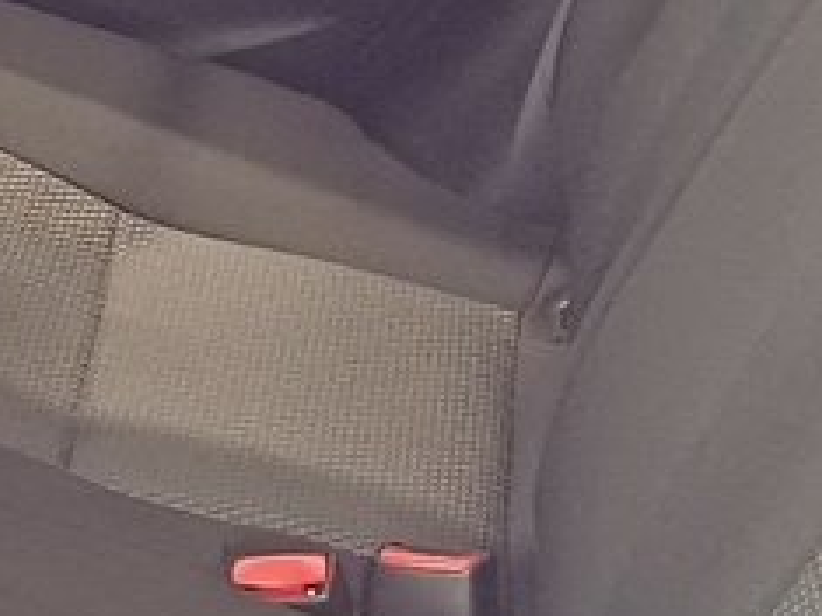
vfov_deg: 8.7
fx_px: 4035
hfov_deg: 11.2
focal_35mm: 170
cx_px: -371
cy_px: 21
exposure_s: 1/25
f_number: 1.8
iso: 640
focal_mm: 4.65
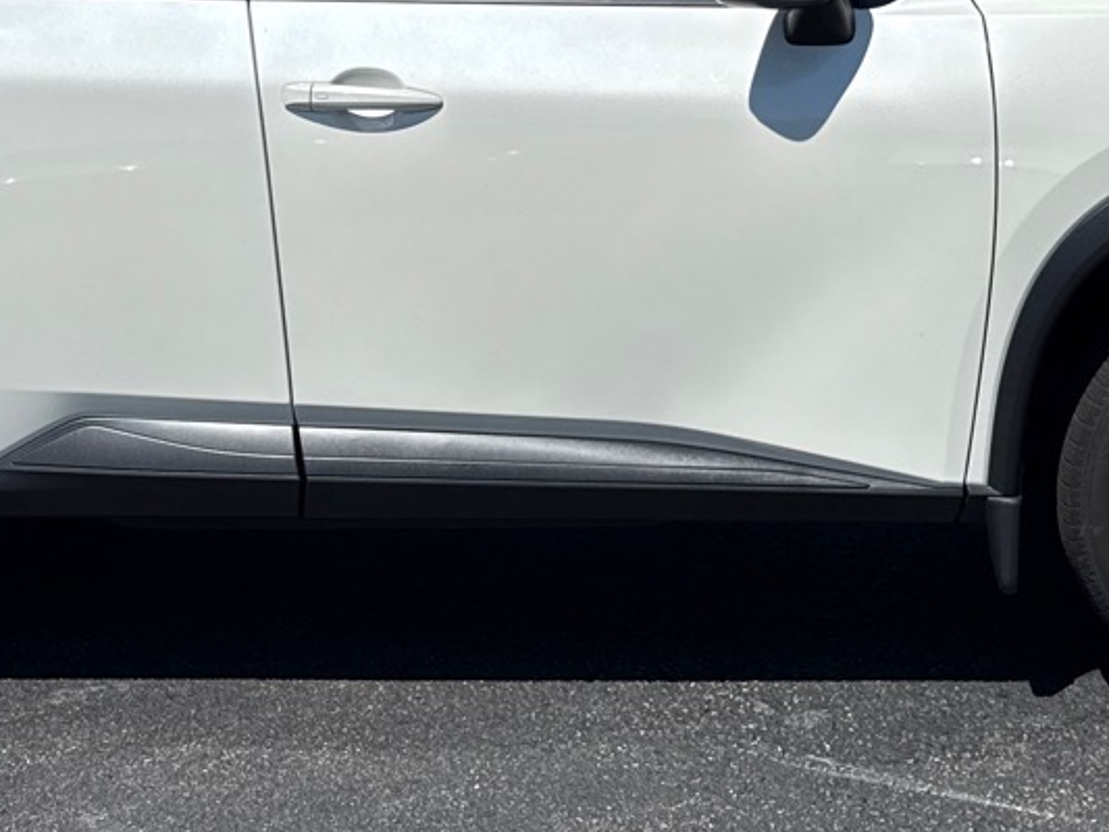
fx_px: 2307
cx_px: 545
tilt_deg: -9.8
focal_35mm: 72
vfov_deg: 20.4
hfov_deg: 27.0
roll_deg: +0.0
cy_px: 327
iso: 80
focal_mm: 6.76
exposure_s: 1/8130
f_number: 1.78
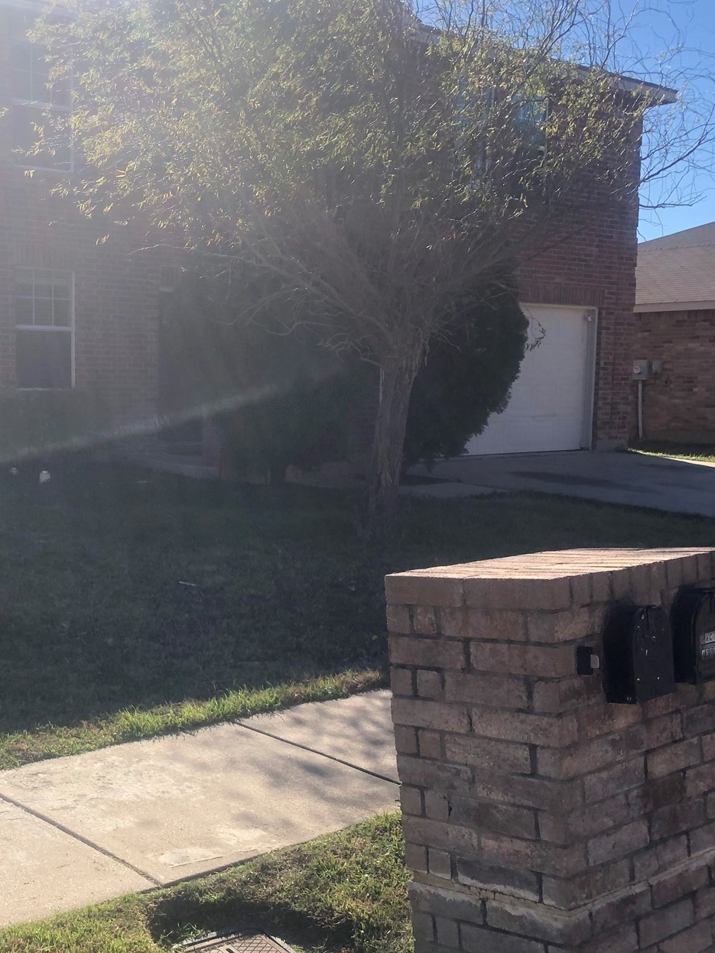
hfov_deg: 30.7
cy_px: 513
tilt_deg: -6.7
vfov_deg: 41.2
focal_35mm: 46
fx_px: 1267
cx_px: 138
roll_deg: +1.9
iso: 20
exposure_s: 1/1779
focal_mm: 3.99
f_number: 1.8
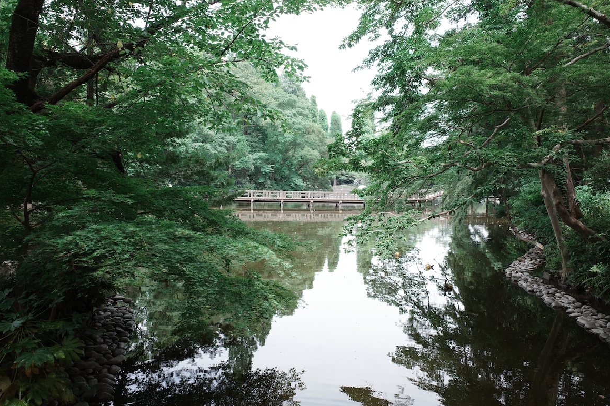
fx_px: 491
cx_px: 314
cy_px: 200
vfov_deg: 44.9
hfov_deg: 63.7
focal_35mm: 29
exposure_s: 1/250
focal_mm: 18.3
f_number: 4
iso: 200
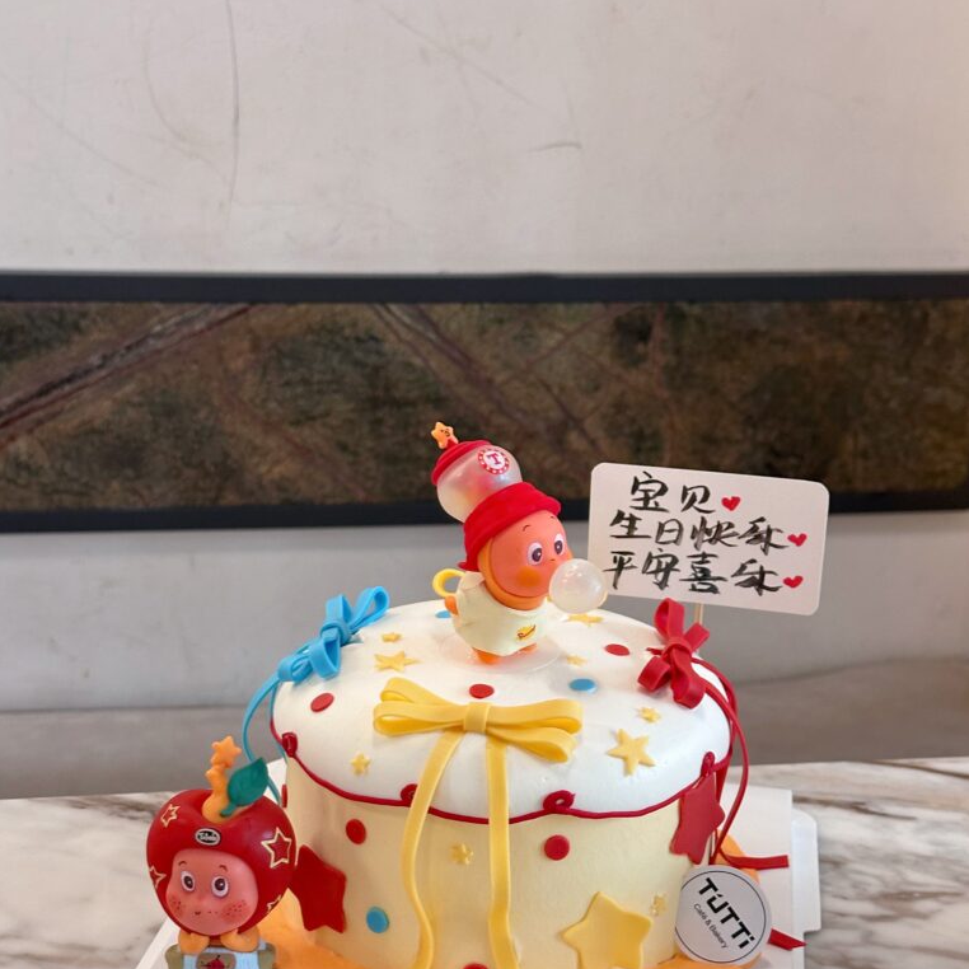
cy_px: 627
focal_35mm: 57
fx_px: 1805
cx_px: 486
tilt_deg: -19.7
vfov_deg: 29.9
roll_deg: -1.6
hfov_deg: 30.0
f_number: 1.78
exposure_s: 1/50
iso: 200
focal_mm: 6.86
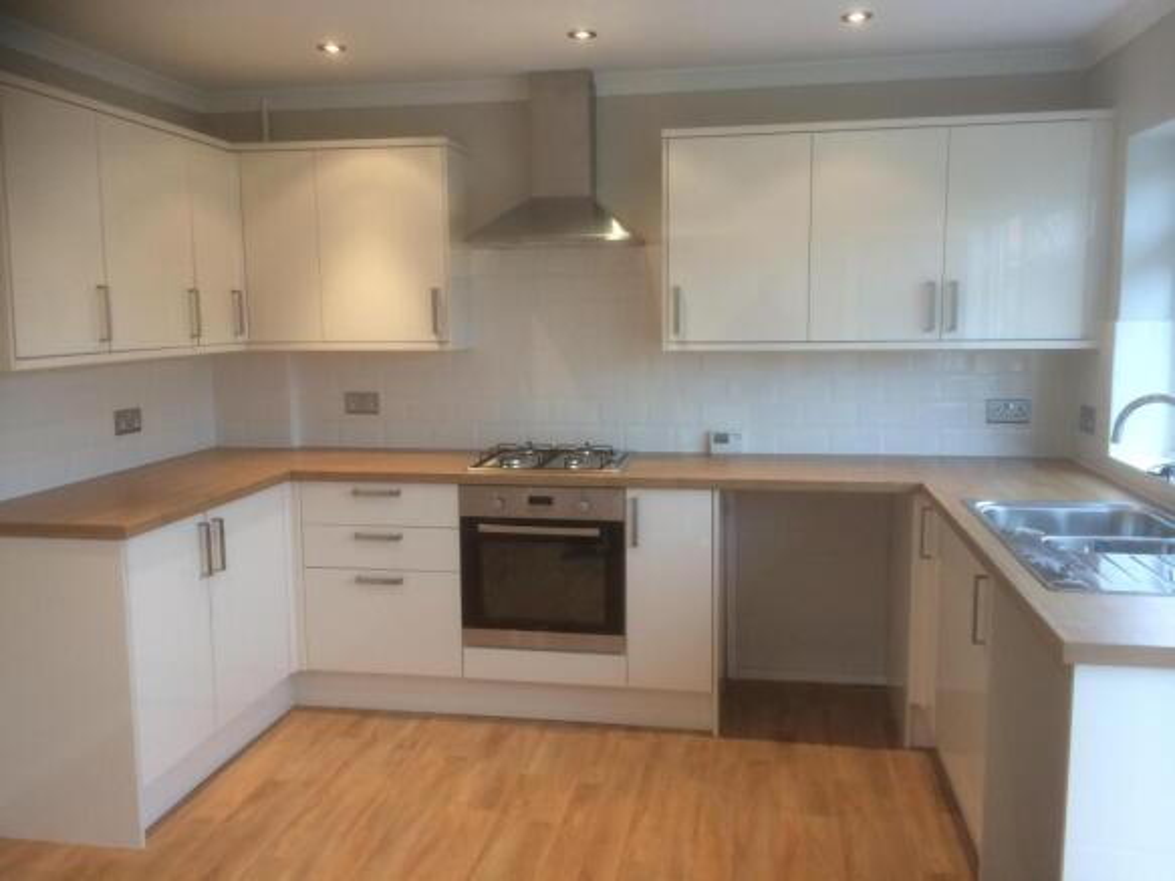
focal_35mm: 30
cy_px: 440
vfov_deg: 46.8
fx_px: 1018
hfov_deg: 60.0
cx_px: 588
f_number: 2.2
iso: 50
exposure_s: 1/30
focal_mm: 4.12
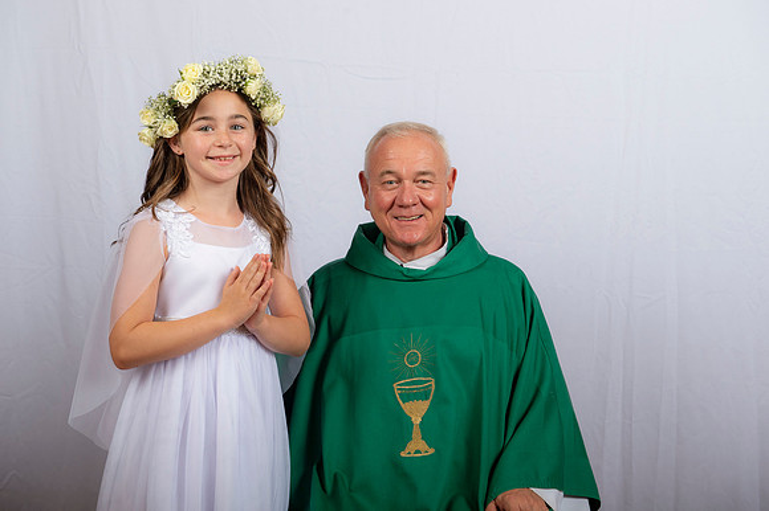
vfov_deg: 22.6
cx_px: 384
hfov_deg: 33.4
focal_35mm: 60
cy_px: 256
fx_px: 1281
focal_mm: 60
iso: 320
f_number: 8
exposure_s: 1/200
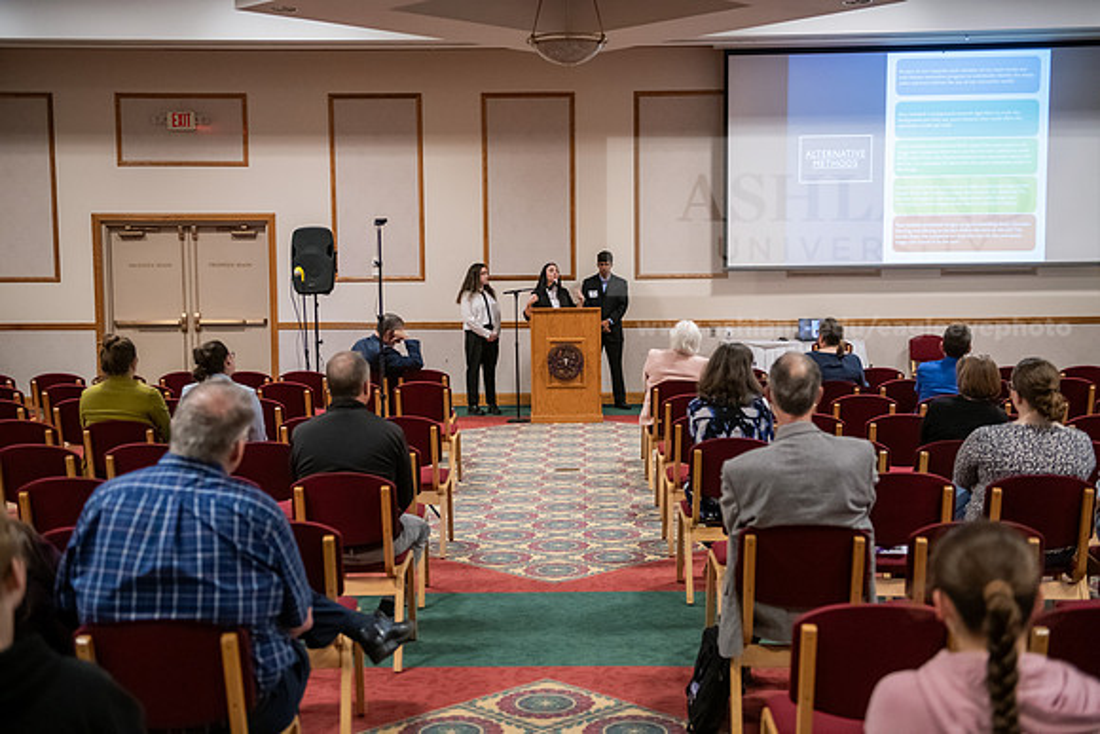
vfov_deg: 28.1
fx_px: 1467
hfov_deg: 41.1
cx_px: 550
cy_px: 367
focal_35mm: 48
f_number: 2.8
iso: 3200
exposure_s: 1/160
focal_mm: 48
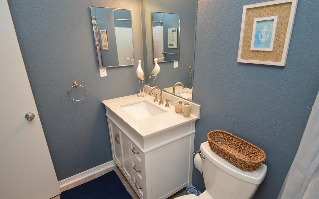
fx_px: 165
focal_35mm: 19
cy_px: 108
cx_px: 160
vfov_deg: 62.2
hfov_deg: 88.0
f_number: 4
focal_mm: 12
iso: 900
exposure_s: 1/60
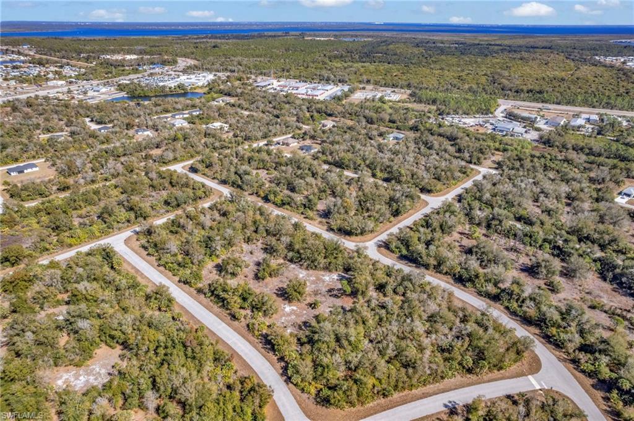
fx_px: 387
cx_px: 317
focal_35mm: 22
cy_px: 210
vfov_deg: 57.1
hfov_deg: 78.6
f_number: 2.8
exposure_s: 1/1500
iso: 140
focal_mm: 8.38
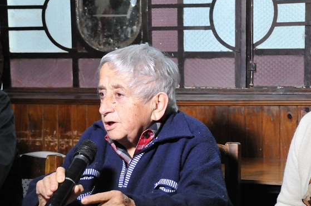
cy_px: 115
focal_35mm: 87
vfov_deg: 15.7
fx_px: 750
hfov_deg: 23.2
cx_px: 228
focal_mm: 36
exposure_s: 1/60
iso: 1600
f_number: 6.3
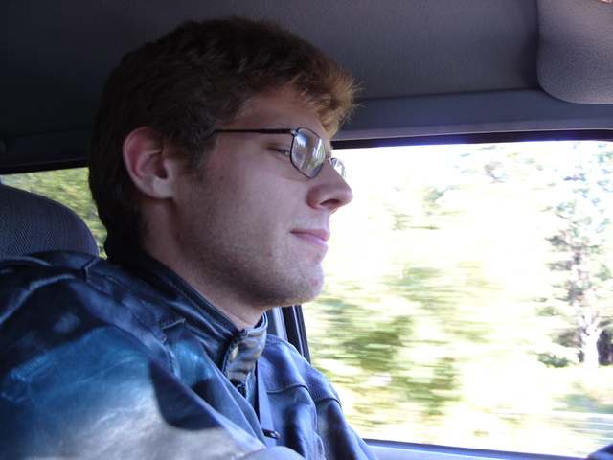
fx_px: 620
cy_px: 230
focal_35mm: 35
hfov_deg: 52.6
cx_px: 306
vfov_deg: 40.7
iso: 100
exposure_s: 1/90
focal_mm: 7.8
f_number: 2.8
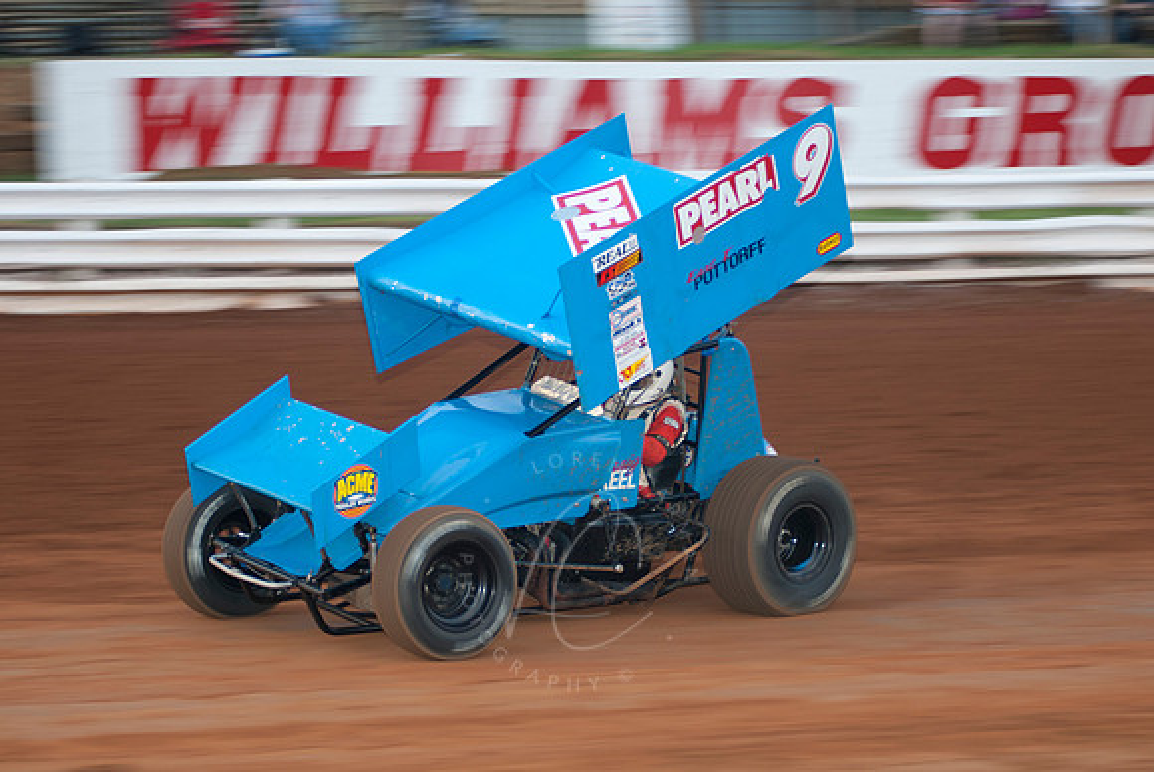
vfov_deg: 11.4
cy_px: 386
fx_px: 3850
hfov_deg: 17.0
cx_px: 577
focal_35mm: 120
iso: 250
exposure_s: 1/250
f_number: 2.8
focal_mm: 80
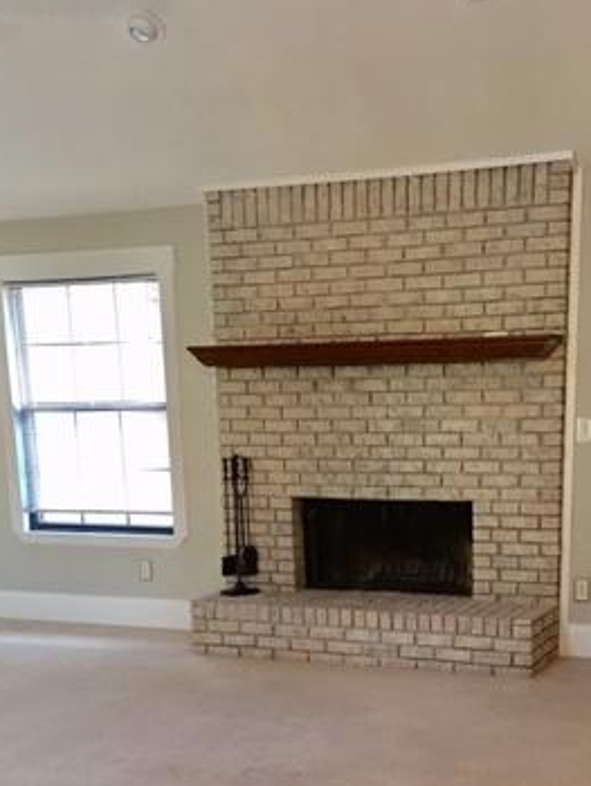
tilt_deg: -14.0
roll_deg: +0.4
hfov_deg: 27.5
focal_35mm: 53
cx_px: 346
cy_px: 707
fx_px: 1205
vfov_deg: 34.2
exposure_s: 1/10
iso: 100
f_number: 2.2
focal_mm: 4.15
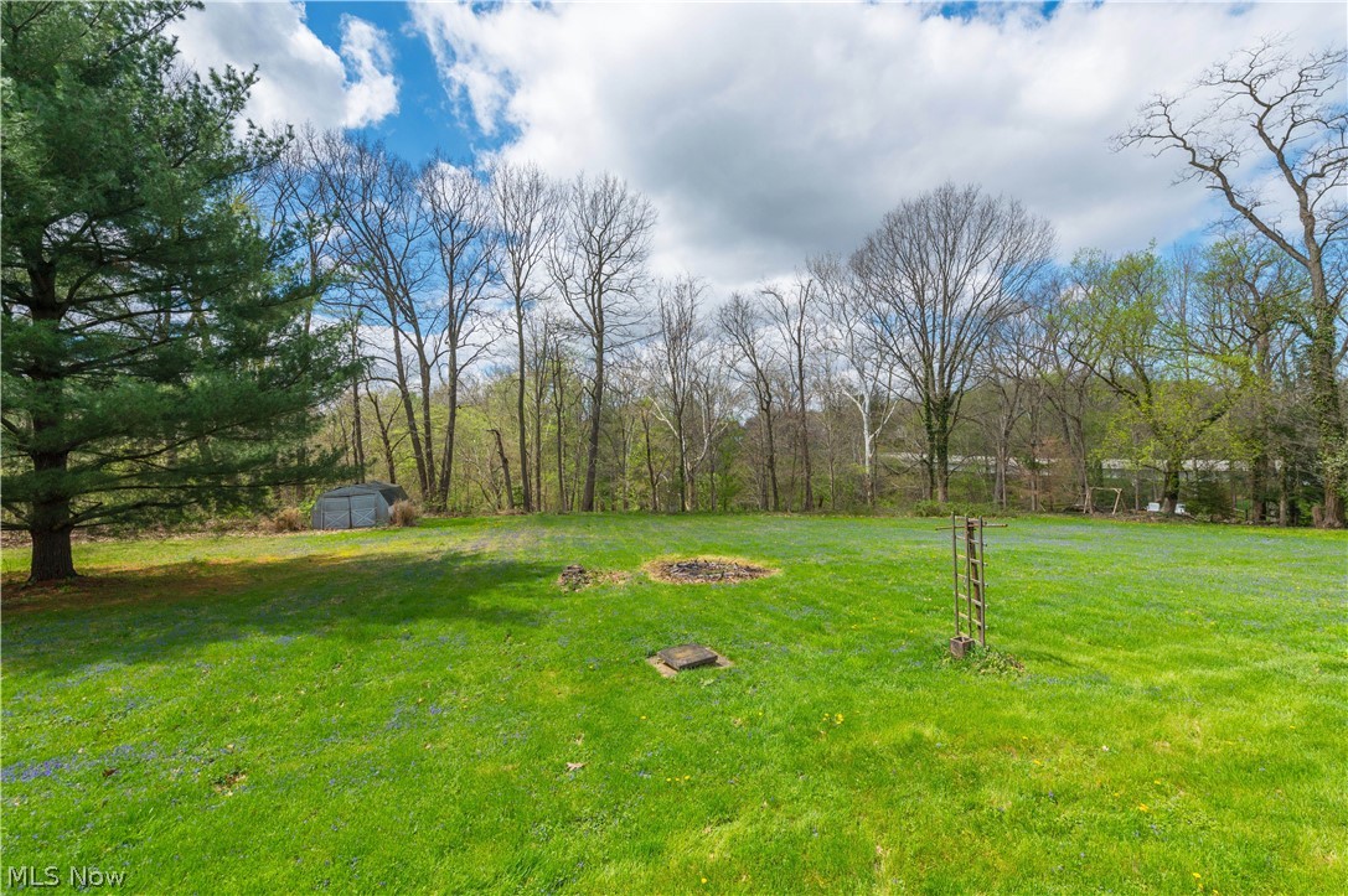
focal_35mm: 15
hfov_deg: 100.4
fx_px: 561
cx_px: 674
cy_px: 448
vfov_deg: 77.2
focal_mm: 15
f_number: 9
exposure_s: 1/1000
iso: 200
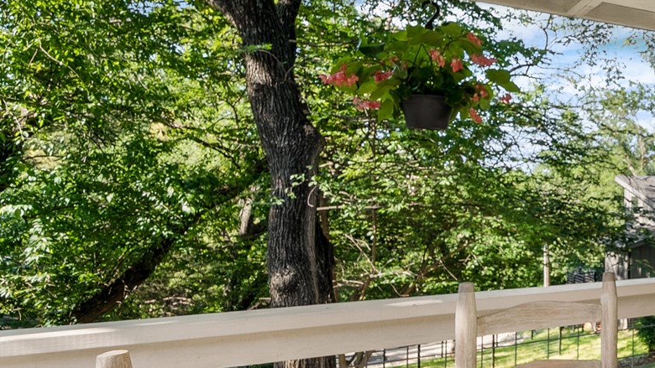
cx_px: 835
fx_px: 608
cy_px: 185
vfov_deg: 33.7
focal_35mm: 35
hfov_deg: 37.5
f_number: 11
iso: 125
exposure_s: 1/6
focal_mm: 12
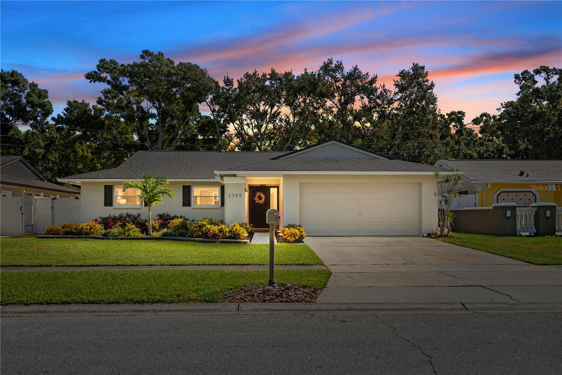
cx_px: 281
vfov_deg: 43.6
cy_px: 188
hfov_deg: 61.9
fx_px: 468
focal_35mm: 30
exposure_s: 1/800
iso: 100
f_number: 4
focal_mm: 30
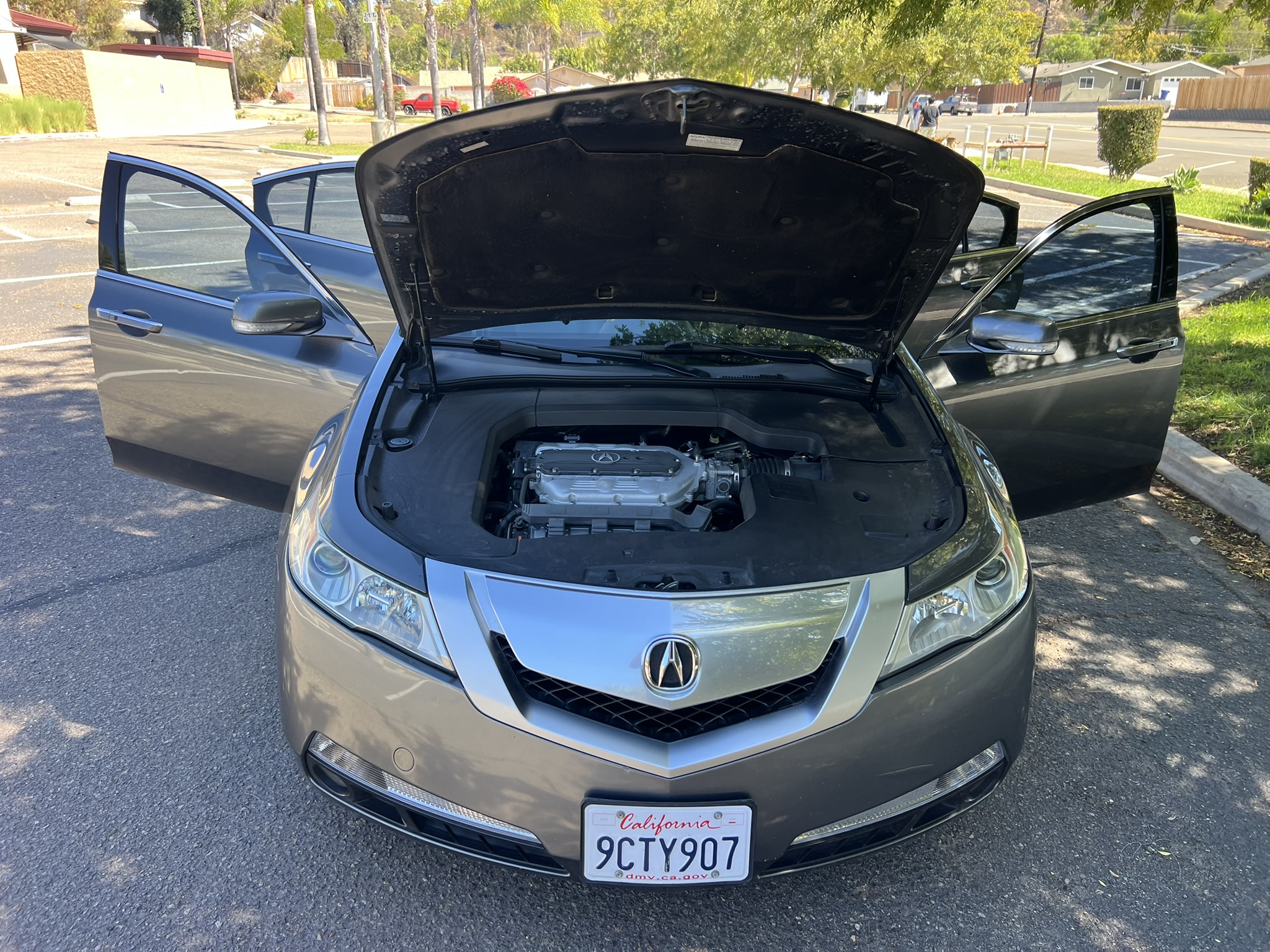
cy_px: 476
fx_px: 954
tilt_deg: -21.7
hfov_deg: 67.3
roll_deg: +1.4
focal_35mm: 26
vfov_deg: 53.1
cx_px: 635
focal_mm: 5.7
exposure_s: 1/293
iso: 40
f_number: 1.5
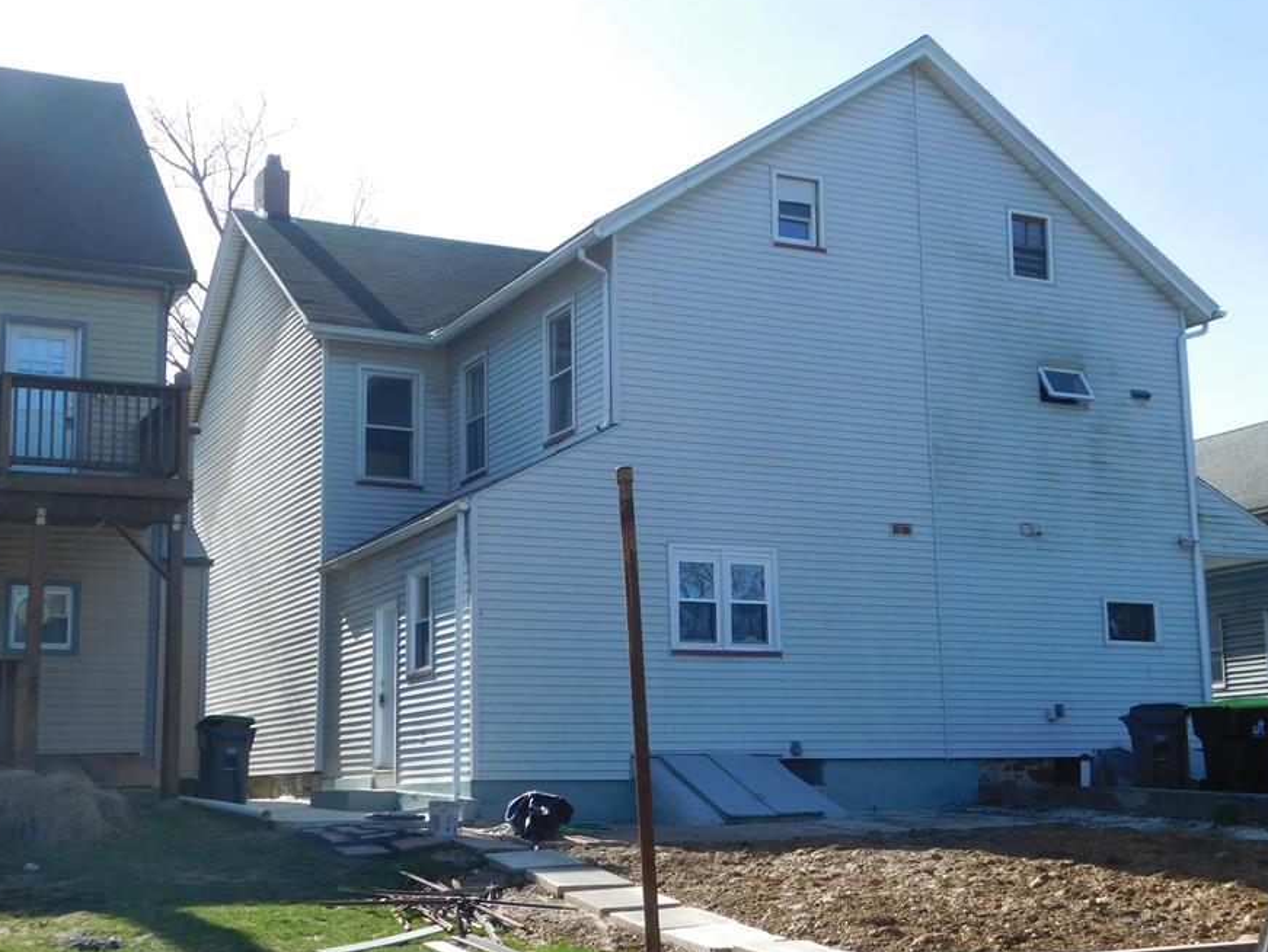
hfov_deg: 40.4
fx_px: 1722
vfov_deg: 30.9
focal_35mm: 47
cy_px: 491
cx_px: 652
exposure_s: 1/800
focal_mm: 7.1
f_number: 3.6
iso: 125
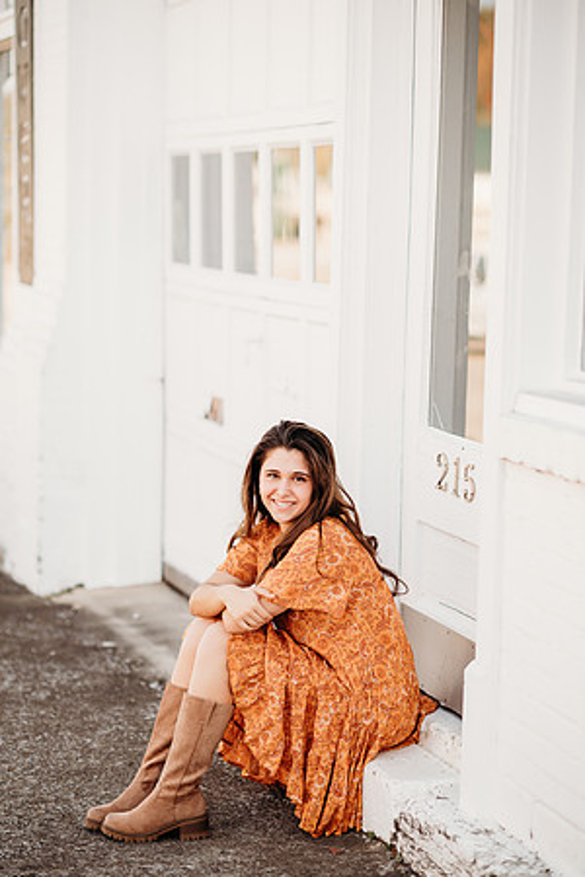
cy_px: 438
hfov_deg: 16.1
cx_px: 292
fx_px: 2072
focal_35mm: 85
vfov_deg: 23.9
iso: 160
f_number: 2
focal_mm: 85
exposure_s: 1/1250
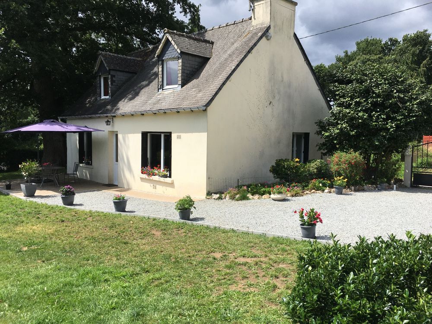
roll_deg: -1.3
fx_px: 362
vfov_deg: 48.2
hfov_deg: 61.7
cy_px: 162
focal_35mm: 29
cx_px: 216
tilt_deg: -3.4
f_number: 2.2
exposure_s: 1/1672
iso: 25
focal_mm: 4.15
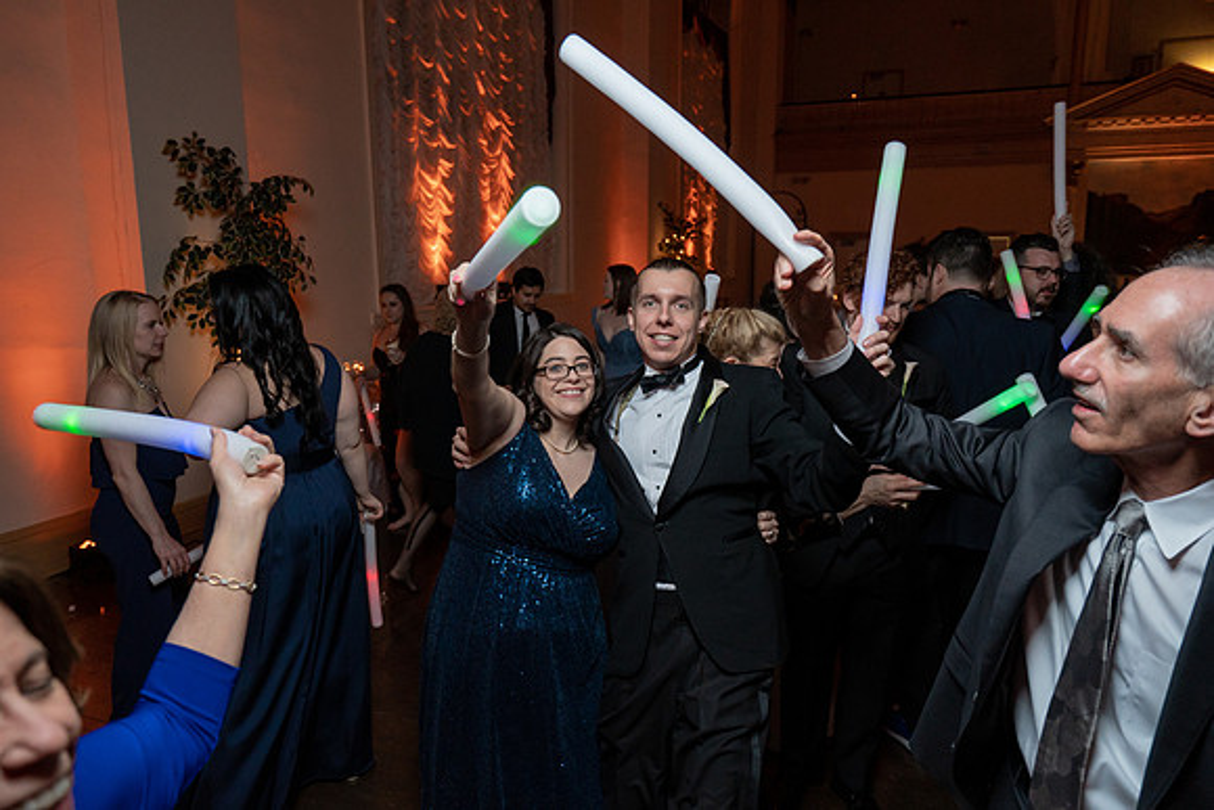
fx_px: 815
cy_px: 405
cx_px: 607
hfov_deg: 73.3
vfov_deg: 52.8
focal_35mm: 24
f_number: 4
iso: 2000
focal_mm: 24
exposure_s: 1/200
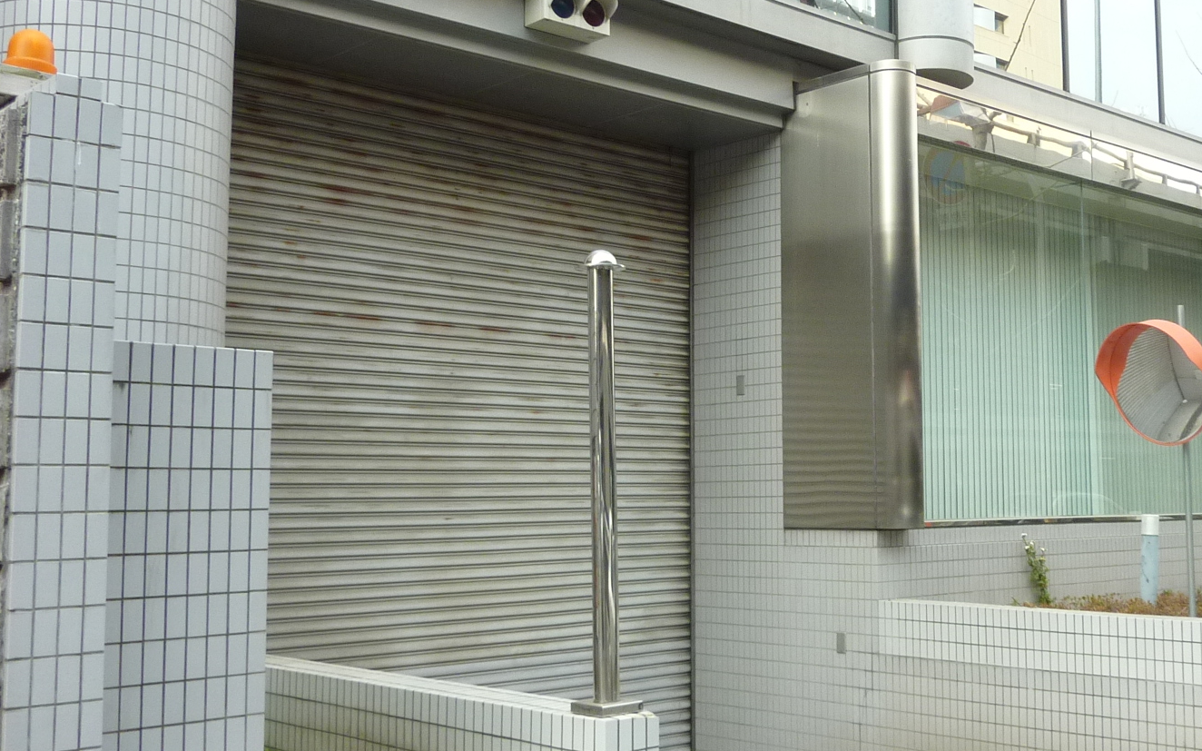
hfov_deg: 47.4
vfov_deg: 31.2
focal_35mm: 41
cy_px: 344
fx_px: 1343
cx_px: 803
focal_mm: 4.1
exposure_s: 1/160
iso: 160
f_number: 3.3
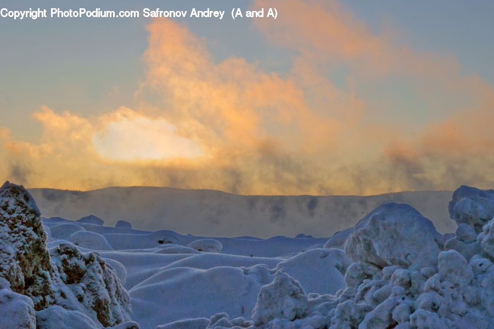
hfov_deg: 24.6
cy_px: 164
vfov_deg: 16.5
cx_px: 247
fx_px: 1131
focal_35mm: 82
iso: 800
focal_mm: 55
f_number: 32
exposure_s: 1/80
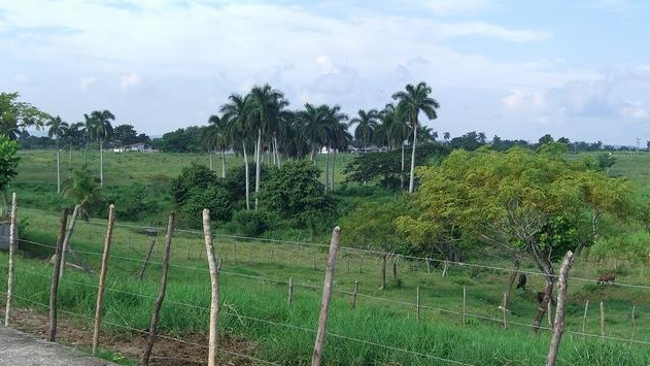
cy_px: 153
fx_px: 1086
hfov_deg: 33.3
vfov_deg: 19.1
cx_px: 327
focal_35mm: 63
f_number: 5
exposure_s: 1/200
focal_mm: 11.8
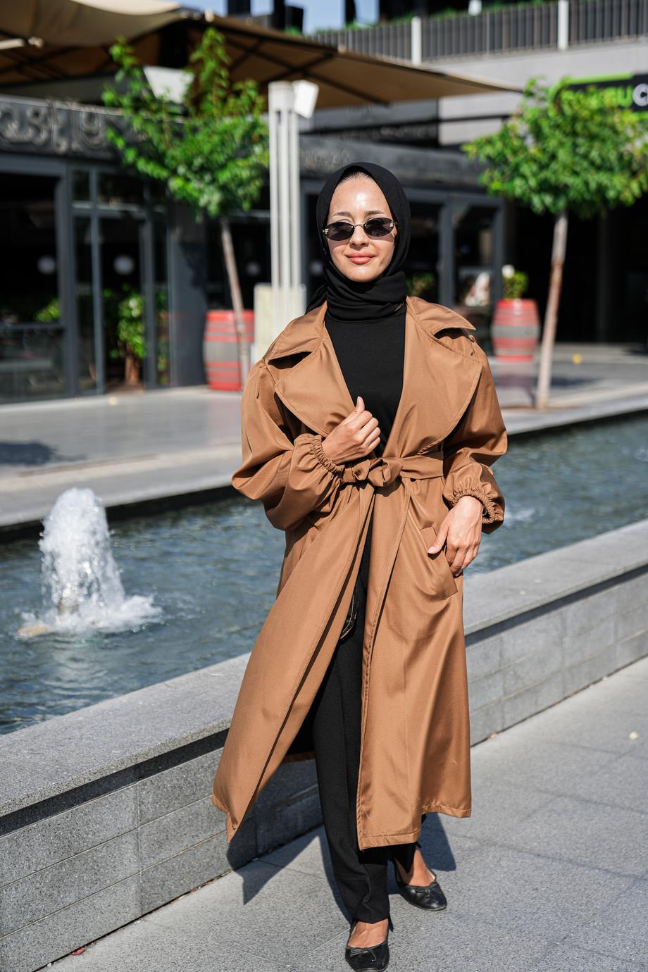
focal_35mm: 53
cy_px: 486
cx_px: 324
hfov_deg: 25.5
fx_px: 1431
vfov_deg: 37.5
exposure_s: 1/2000
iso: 100
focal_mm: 53
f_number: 2.8
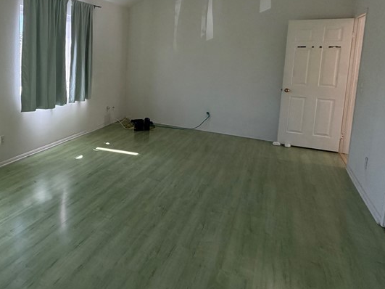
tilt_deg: -7.0
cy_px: 83
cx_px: 57
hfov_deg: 58.2
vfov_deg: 49.8
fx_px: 300
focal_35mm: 27
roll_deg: -1.3
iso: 160
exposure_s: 1/121
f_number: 2.2
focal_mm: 2.22
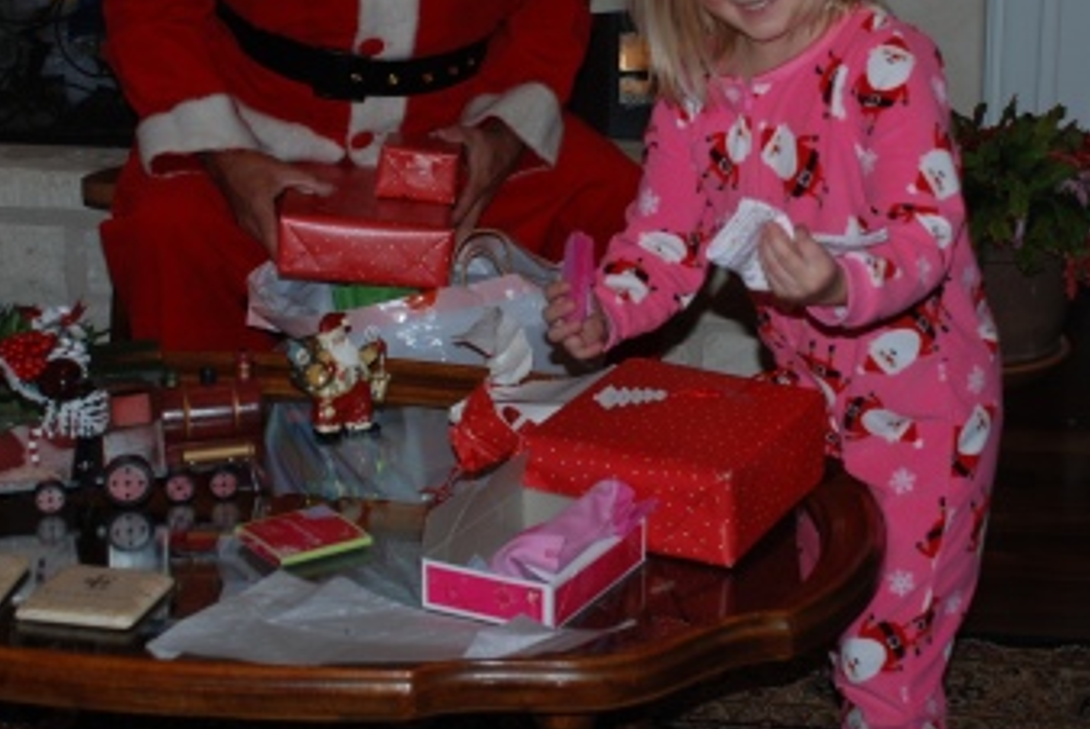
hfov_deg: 23.1
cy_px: 268
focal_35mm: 88
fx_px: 2665
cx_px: 648
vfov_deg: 15.6
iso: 200
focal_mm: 31
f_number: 4.2
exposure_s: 1/60
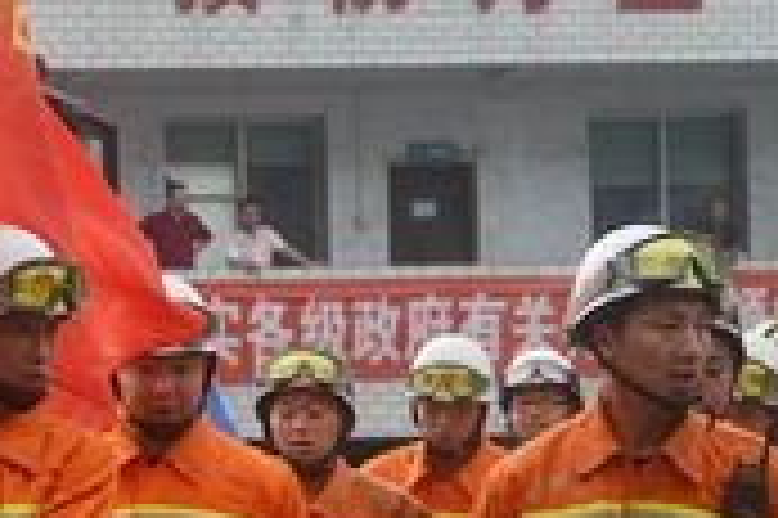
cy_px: 392
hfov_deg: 12.6
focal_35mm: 162
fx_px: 3498
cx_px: 153
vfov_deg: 8.4
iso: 200
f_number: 5.6
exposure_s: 1/640
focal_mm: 56
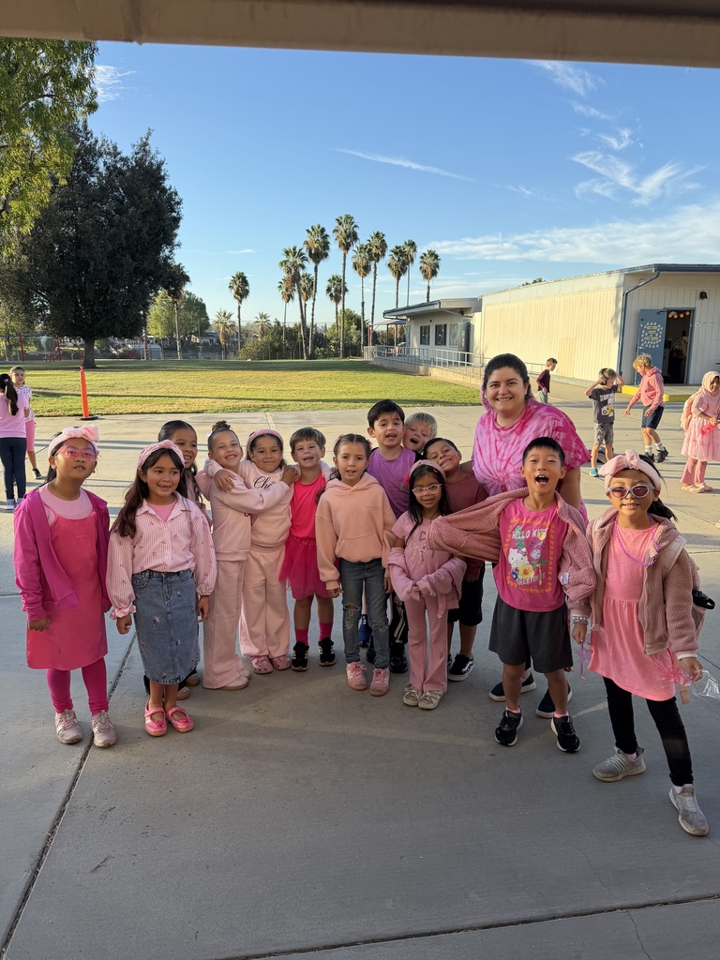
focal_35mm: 24
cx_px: 360
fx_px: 666
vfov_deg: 71.6
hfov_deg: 56.8
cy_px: 480
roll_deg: +0.3
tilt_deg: -12.5
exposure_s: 1/1618
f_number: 1.78
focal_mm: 6.76
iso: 100
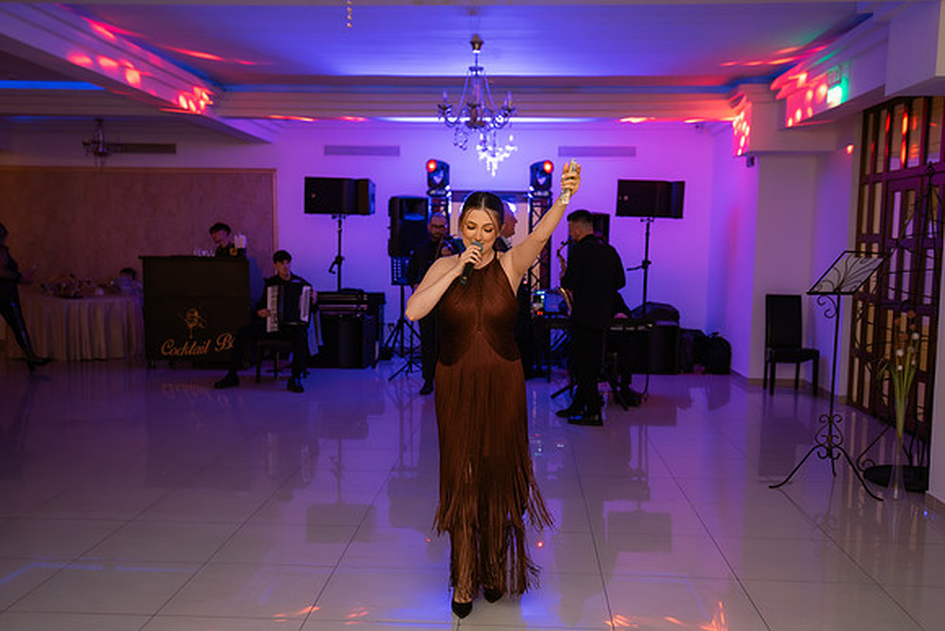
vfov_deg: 35.9
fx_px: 972
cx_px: 473
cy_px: 353
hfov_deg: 51.8
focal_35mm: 37
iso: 1600
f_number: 2.8
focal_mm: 30
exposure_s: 1/200
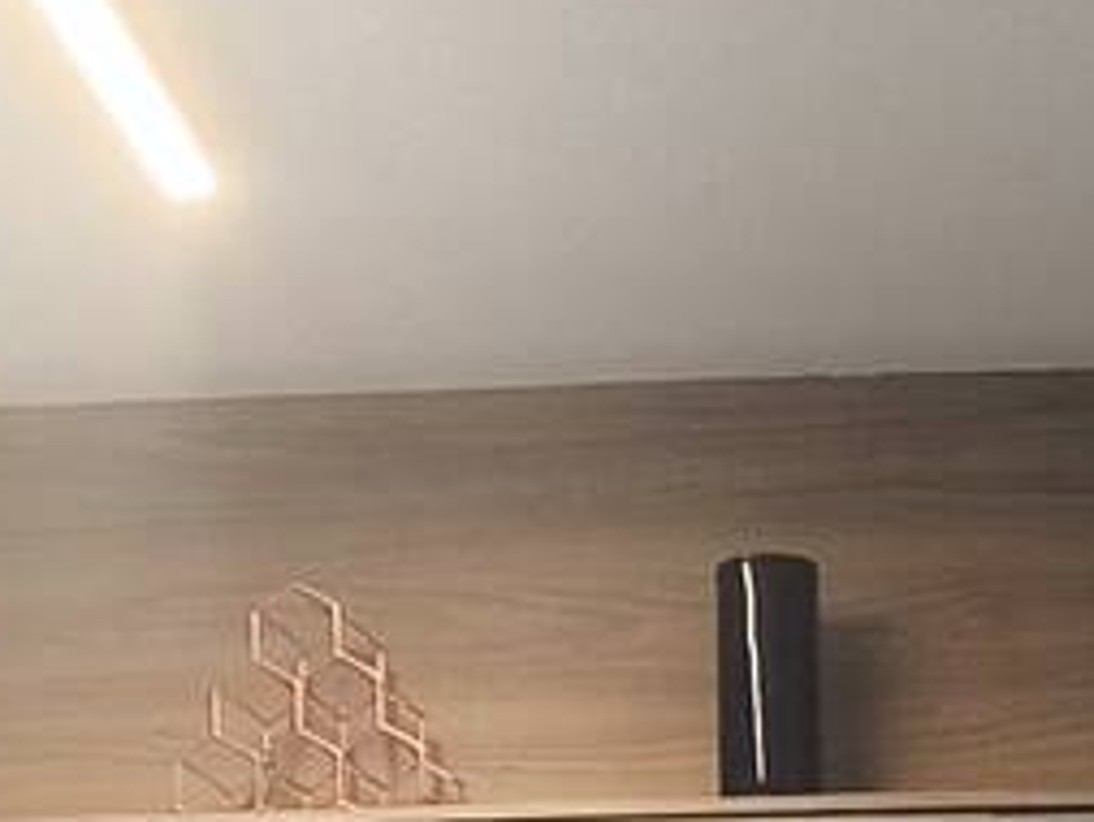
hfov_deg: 21.2
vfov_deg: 14.2
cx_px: 908
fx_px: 2877
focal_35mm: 91
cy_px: 1514
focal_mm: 1.65
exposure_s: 1/60
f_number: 2.2
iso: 160
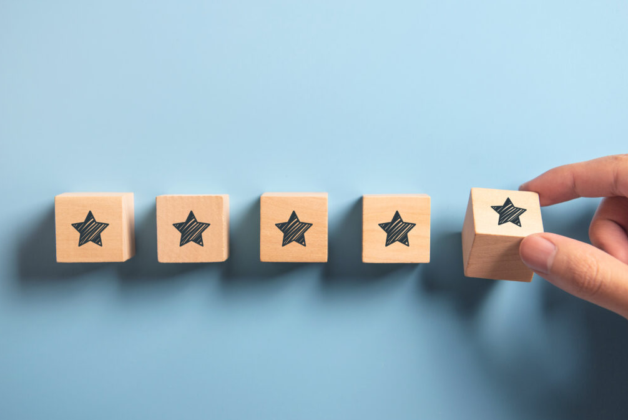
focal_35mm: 57
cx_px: 312
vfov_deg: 23.8
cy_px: 212
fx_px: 995
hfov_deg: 35.0
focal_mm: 56
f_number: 4.5
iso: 160
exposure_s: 1/15
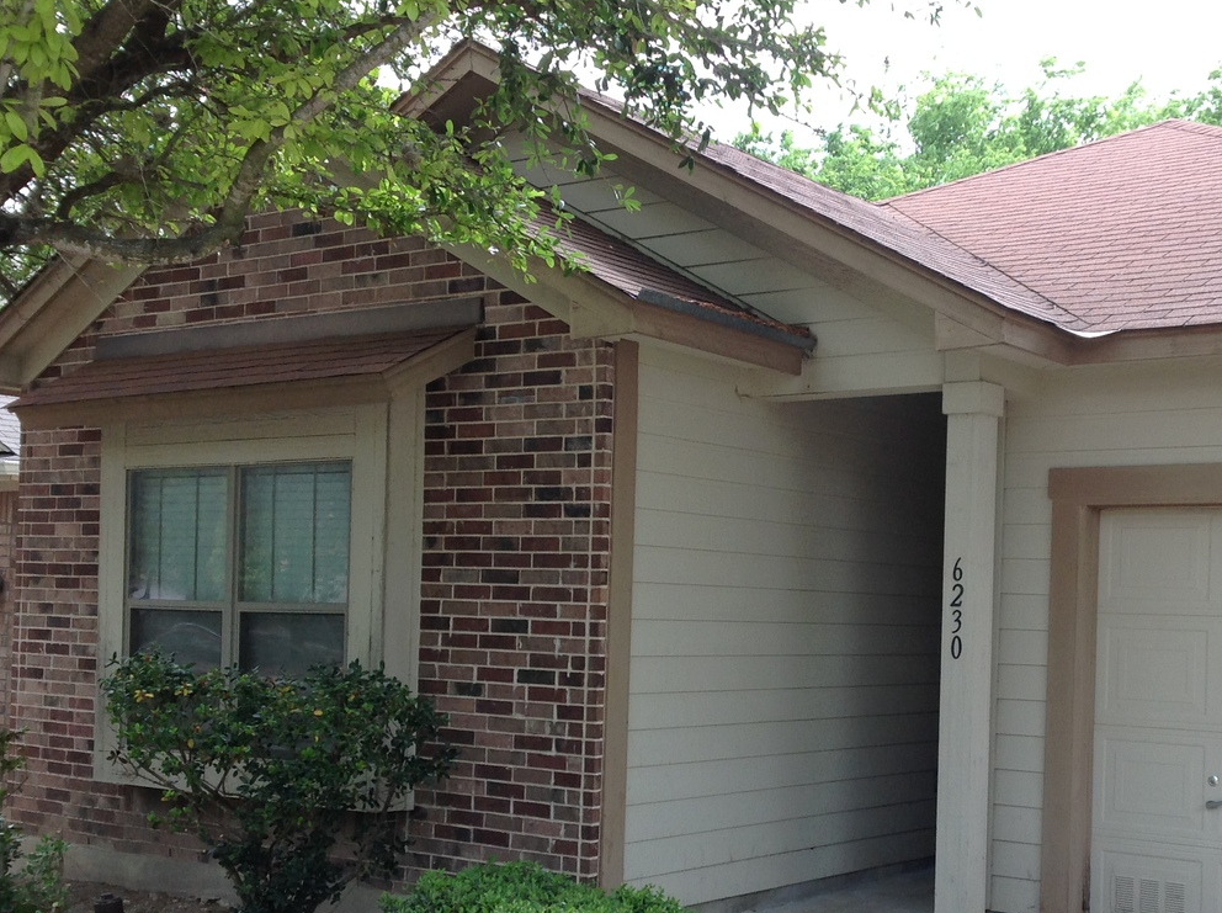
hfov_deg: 36.9
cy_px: 617
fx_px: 1798
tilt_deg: +0.3
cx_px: 871
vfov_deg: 28.3
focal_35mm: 51
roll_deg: -2.7
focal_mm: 4.28
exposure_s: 1/355
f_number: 2.4
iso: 50
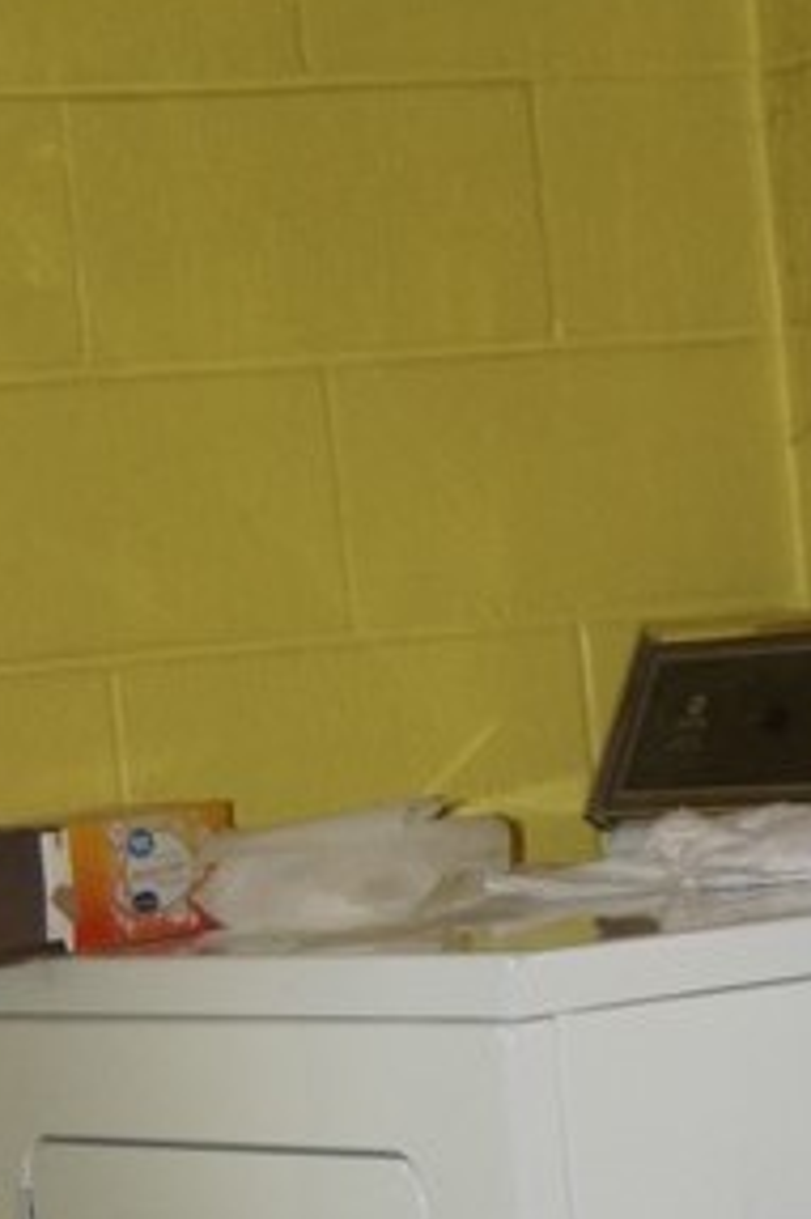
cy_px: 962
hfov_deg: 8.4
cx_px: 1193
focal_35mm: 159
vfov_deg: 12.9
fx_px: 5379
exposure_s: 1/60
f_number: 4
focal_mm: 28
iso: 500
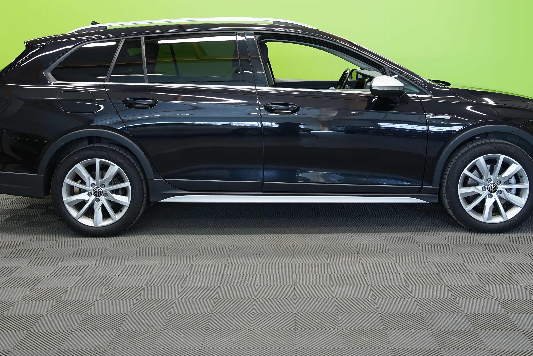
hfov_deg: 41.9
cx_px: 278
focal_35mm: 47
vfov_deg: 28.6
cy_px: 138
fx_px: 696
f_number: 5.6
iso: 500
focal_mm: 36
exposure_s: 1/15
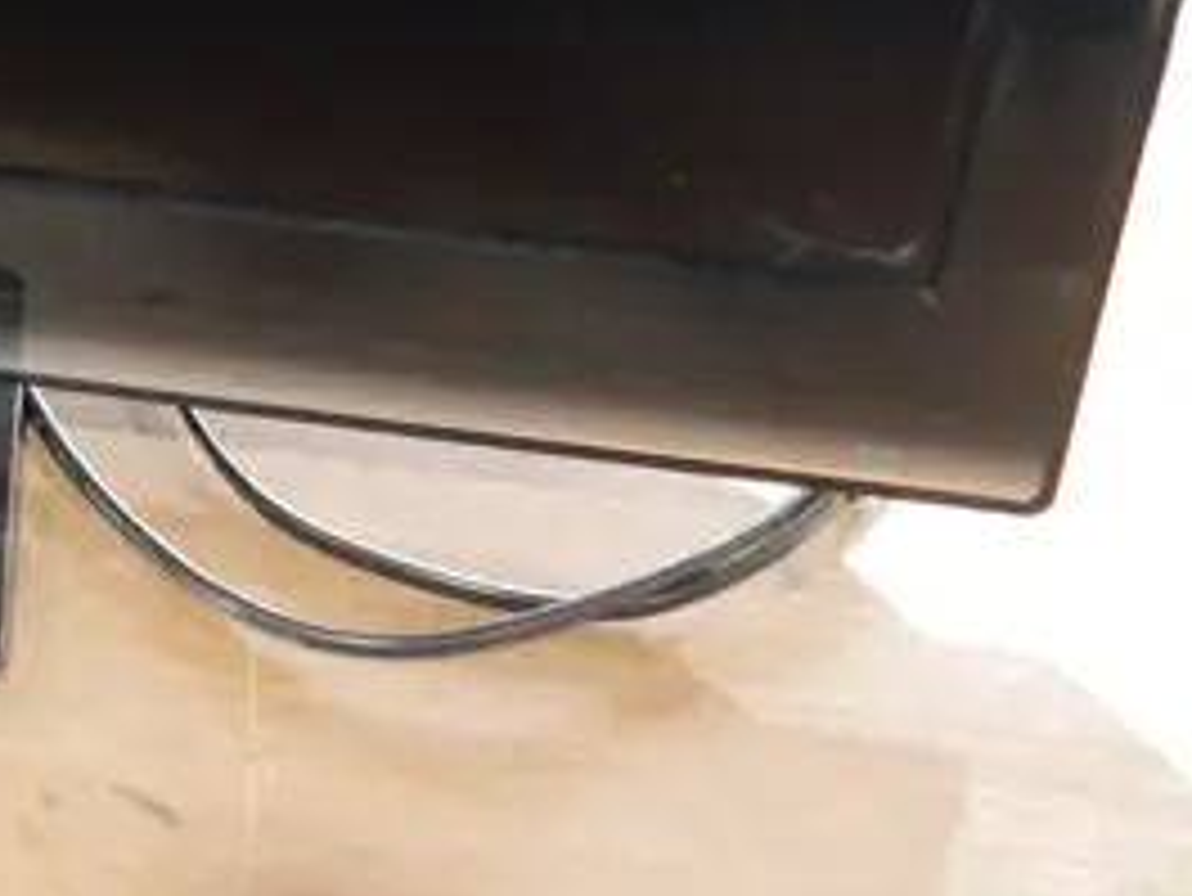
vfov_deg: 13.0
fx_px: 3721
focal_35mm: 108
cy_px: -457
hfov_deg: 16.4
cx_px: -675
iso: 2000
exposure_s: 1/60
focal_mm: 14
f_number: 3.5
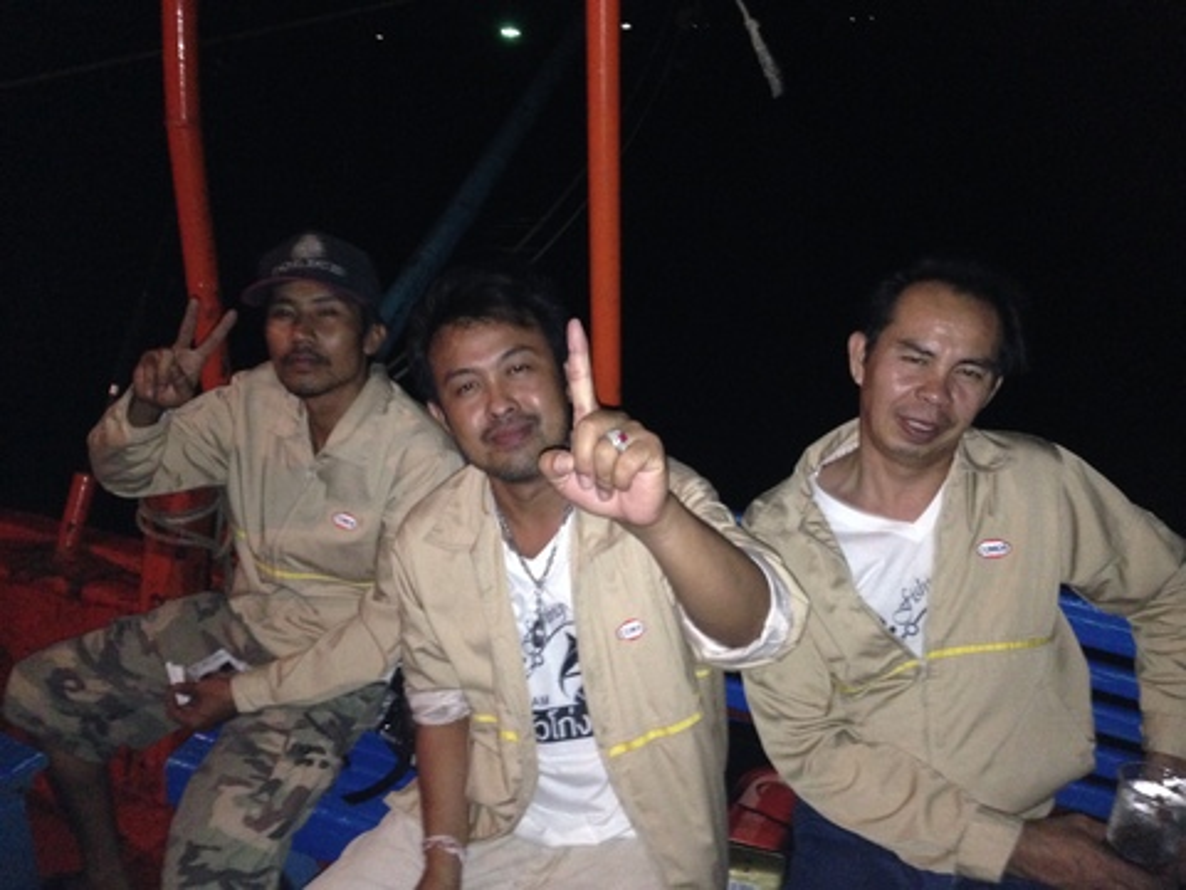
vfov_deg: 42.9
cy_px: 445
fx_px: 1131
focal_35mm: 33
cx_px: 593
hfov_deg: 55.4
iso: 500
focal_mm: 4.12
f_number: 2.4
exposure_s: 1/16
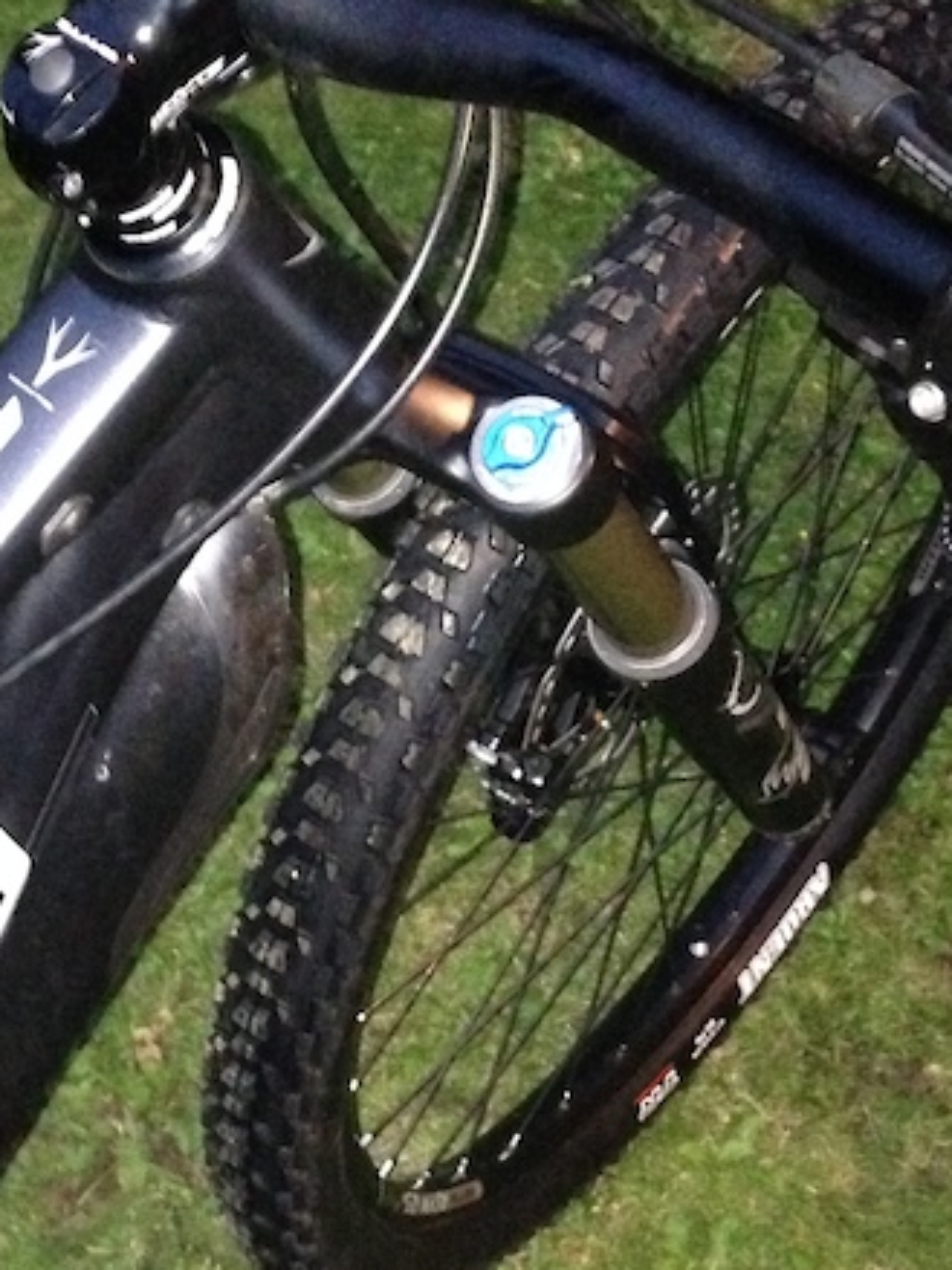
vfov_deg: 25.3
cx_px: 87
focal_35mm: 77
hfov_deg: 18.8
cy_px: 712
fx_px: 2825
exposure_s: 1/16
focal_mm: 4.12
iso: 800
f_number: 2.4
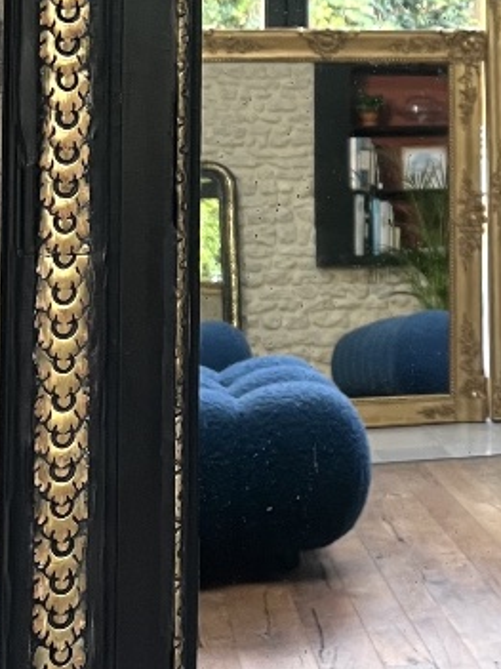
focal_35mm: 89
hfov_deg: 15.8
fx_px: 1719
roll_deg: -0.5
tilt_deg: +2.0
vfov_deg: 21.0
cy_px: -63
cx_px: 646
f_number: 1.6
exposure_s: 1/78
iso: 125
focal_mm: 5.1
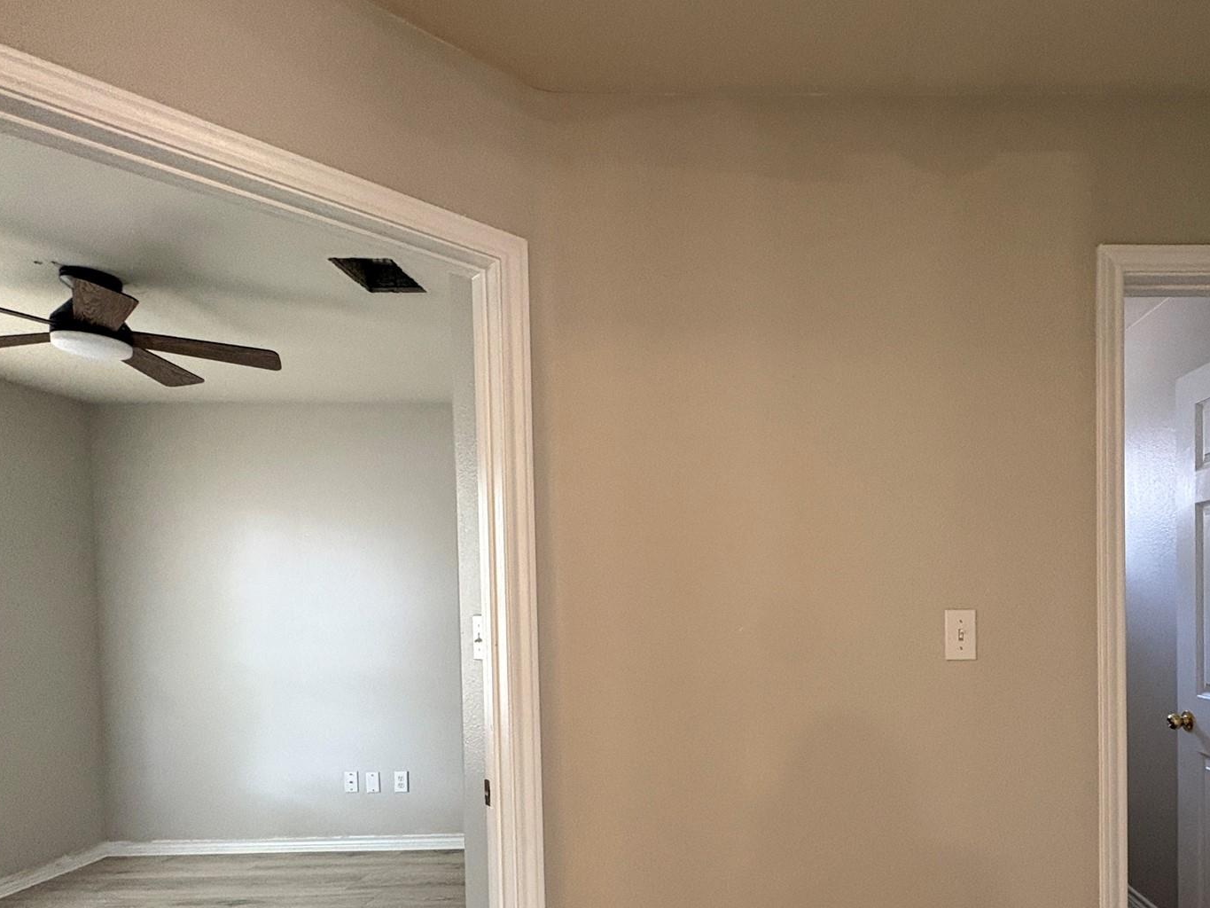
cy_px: 610
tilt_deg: -0.7
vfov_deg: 61.8
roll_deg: +1.2
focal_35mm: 21
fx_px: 734
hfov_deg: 76.7
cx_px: 800
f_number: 2.2
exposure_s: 1/60
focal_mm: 2.22
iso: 500
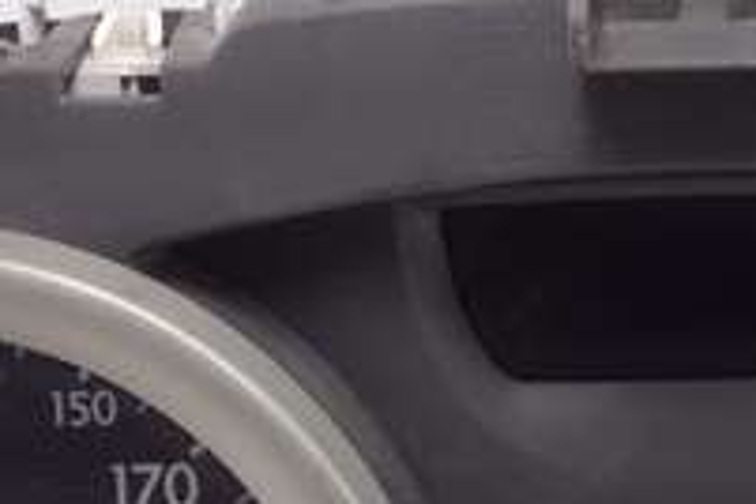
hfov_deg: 9.0
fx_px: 4788
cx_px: 730
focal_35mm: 228
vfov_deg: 6.0
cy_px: 577
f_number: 3.5
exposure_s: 1/60
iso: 200
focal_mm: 20.64
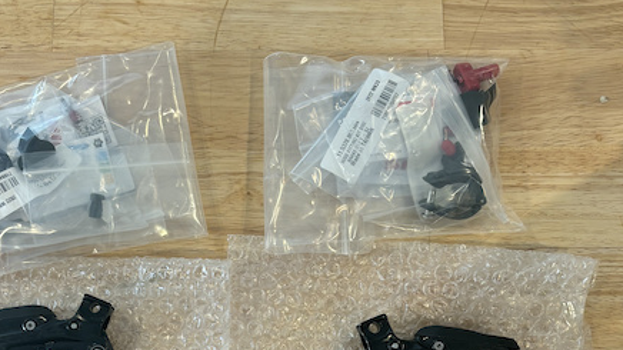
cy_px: 347
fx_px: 859
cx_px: 254
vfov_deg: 22.2
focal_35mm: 52
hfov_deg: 39.7
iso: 100
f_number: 1.6
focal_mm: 5.96
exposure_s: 1/60
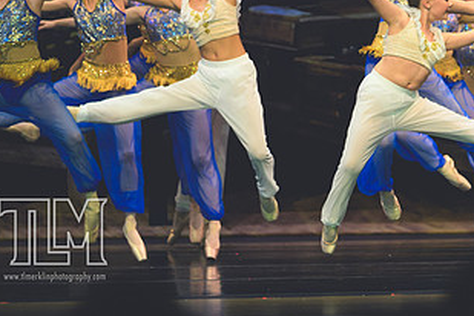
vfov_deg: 3.6
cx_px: 387
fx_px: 4990
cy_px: 55
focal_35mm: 379
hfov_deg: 5.4
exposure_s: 1/500
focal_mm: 135
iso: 400
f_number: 2.8
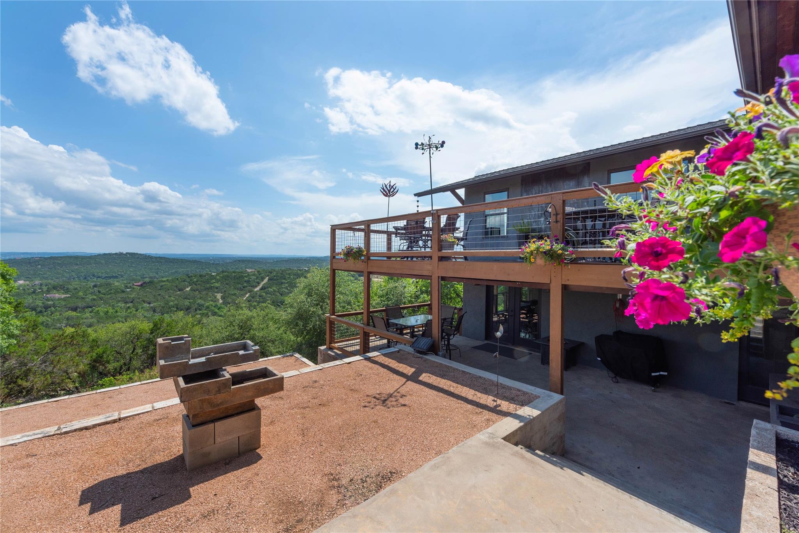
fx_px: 311
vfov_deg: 81.2
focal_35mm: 14
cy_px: 266
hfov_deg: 104.2
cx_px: 400
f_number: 11
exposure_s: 1/500
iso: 200
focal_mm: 14
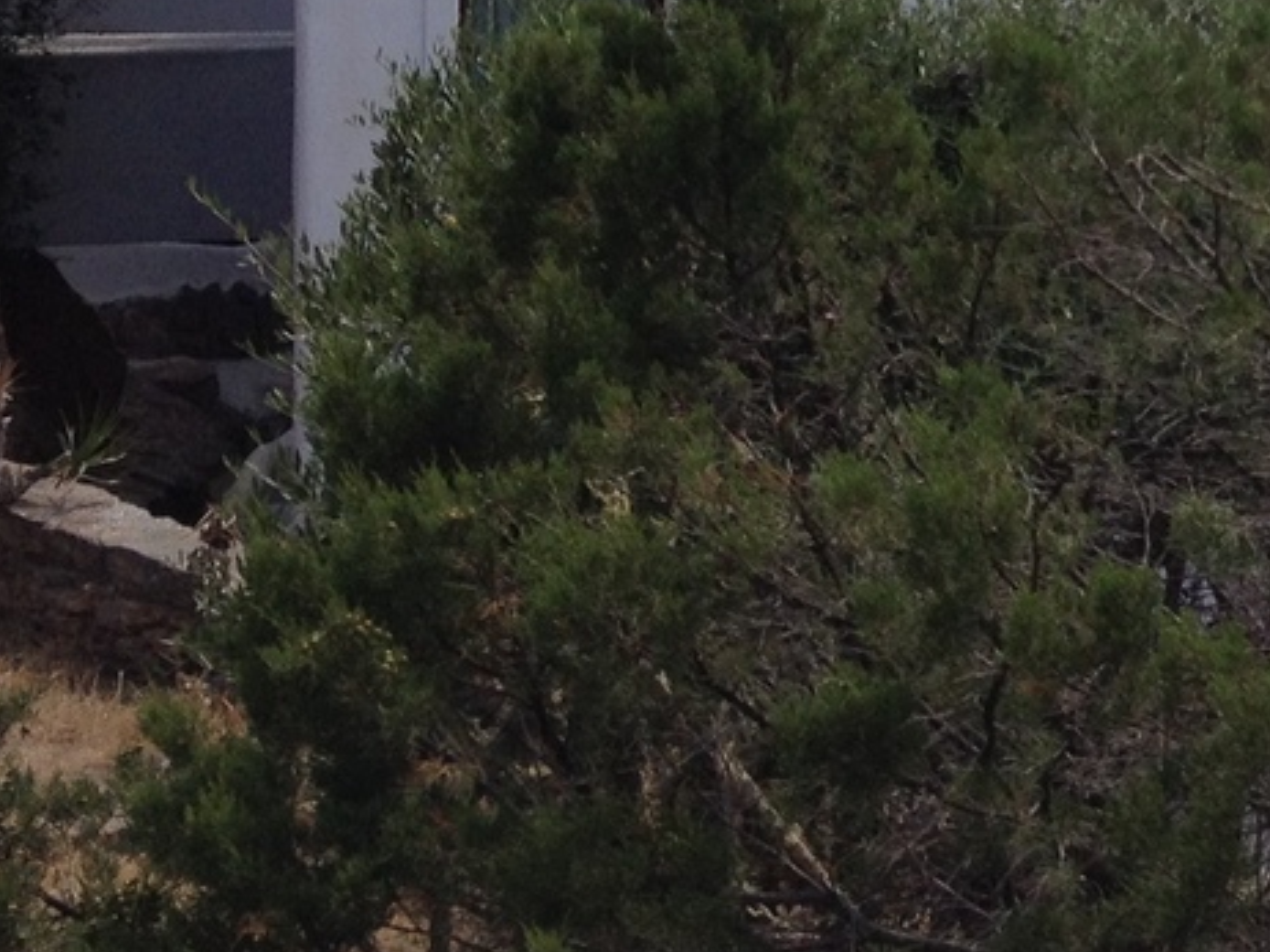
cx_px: 1731
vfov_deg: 11.8
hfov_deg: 15.4
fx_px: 4438
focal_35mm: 121
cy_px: -381
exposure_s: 1/1493
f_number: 2.4
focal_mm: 4.28
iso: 50
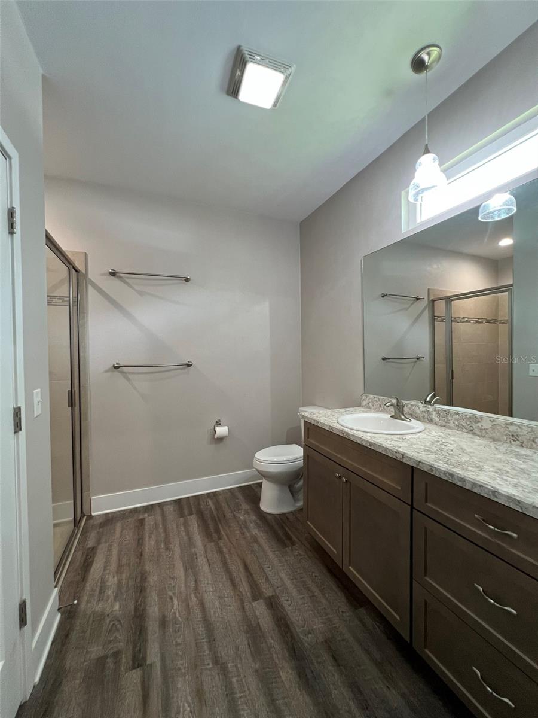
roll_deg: +0.5
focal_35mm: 13
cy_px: 359
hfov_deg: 89.9
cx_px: 269
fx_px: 269
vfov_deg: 106.2
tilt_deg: -1.1
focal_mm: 1.57
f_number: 1.8
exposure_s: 1/60
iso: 200
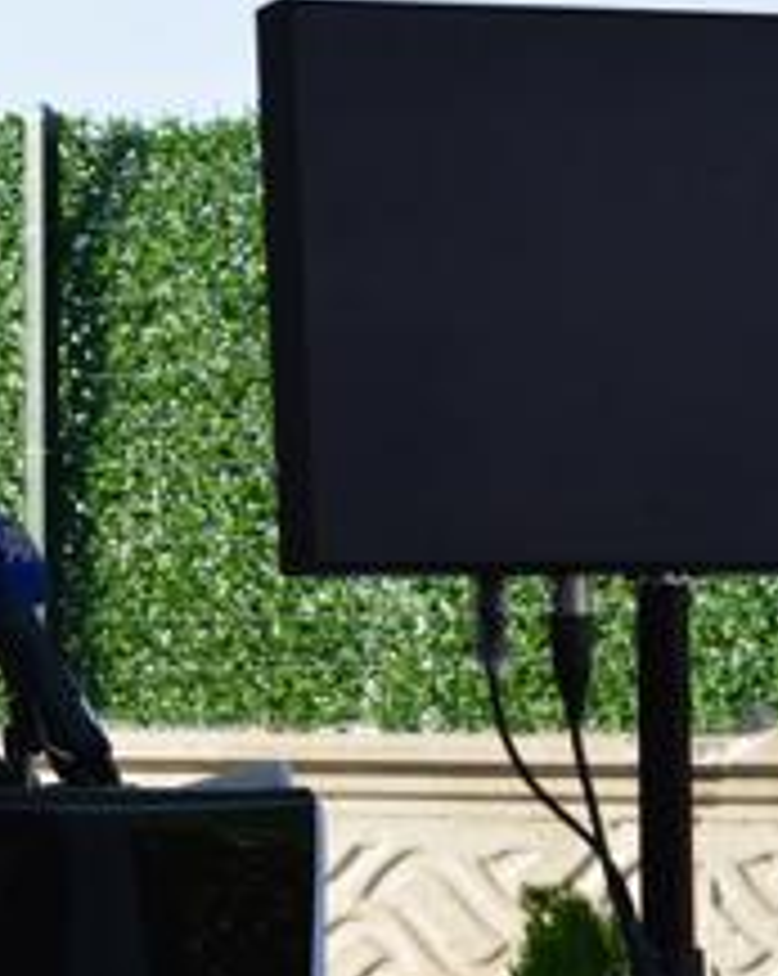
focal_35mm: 164
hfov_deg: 9.2
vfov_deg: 11.8
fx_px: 4730
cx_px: -342
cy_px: 414
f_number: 10
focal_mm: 48
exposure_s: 1/250
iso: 400
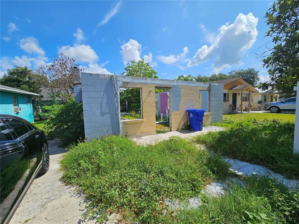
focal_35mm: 13
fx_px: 112
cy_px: 112
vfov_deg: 89.9
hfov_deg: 106.2
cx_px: 150
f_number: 2.2
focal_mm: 2.2
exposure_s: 1/3264
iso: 50
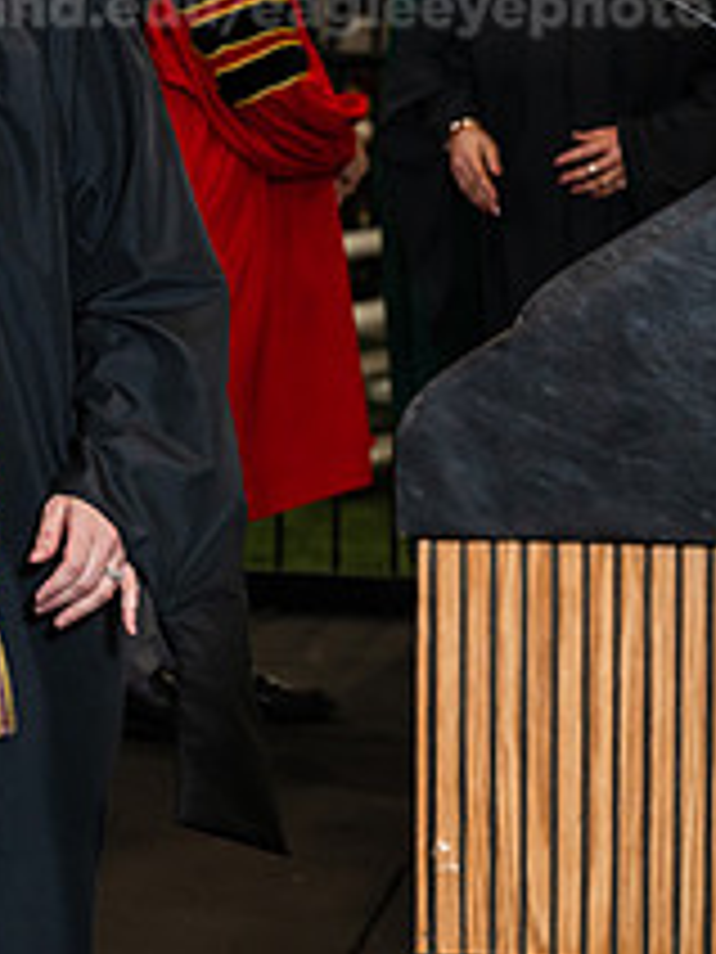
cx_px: -527
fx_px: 5074
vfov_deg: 10.7
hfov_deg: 7.8
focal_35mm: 184
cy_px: 101
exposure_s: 1/200
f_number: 4.5
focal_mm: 70
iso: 1250
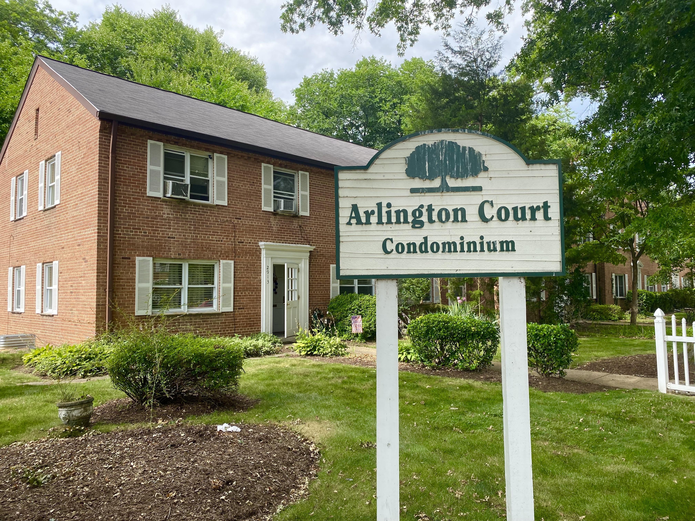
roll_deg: +0.9
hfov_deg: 67.3
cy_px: 260
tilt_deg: +3.5
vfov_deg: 53.1
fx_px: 522
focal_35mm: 26
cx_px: 348
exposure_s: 1/788
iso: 32
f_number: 1.8
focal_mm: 4.25
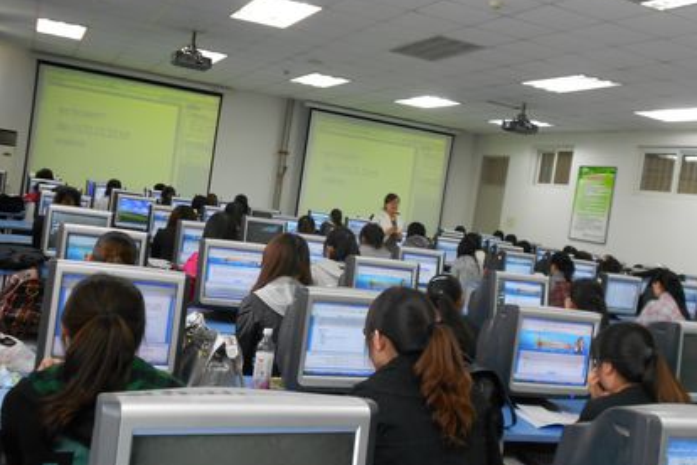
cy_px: 243
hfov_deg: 49.6
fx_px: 755
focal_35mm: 39
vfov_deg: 34.2
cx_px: 352
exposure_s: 1/30
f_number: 3.9
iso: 200
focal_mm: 6.7
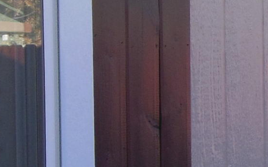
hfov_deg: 11.4
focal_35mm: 166
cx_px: 532
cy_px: 113
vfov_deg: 7.9
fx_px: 1212
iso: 125
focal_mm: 5.2
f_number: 3.3
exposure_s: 1/500
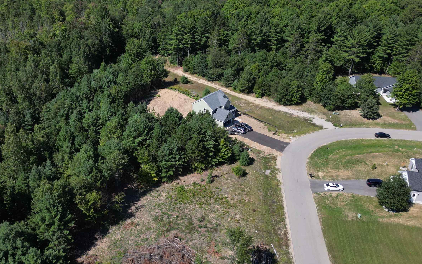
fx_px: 380
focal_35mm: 33
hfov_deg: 57.3
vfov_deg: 38.3
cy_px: 118
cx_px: 155
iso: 100
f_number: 1.7
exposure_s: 1/160
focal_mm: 6.72
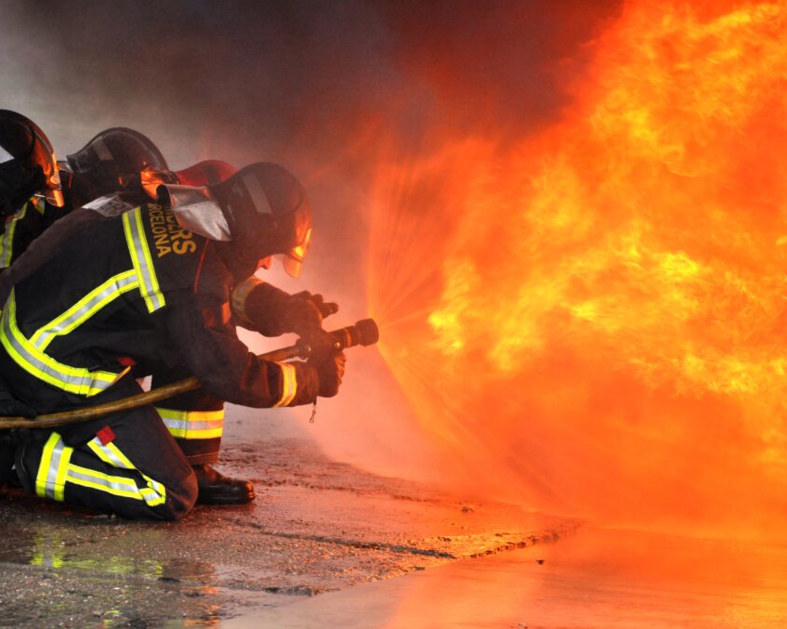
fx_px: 4158
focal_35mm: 179
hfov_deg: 10.8
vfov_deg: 8.7
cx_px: 410
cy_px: 314
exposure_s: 1/320
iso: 1000
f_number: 5.6
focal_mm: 105
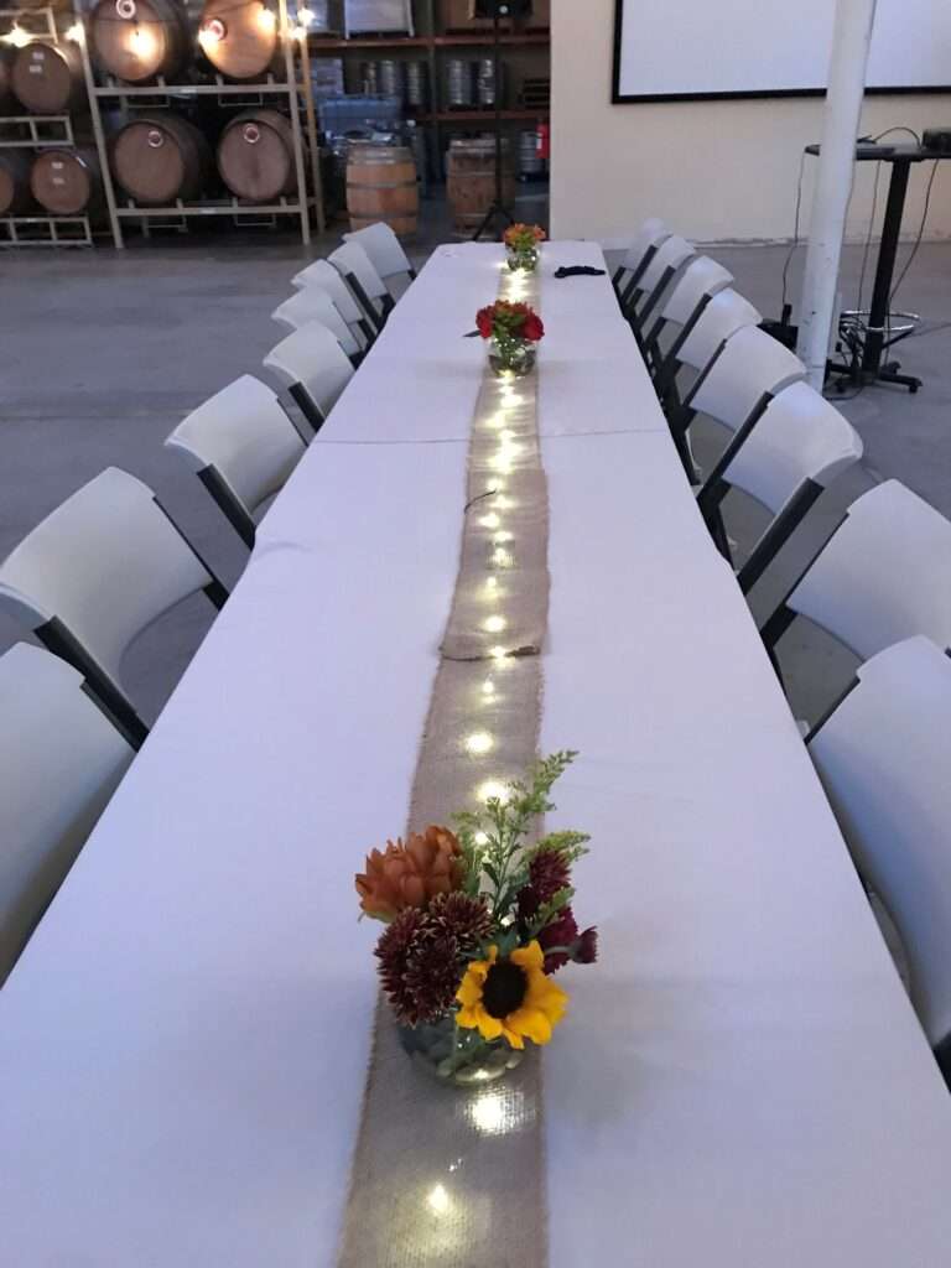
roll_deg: +2.0
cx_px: 476
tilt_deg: -27.9
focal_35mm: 28
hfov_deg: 49.7
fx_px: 1026
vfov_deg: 63.4
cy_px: 634
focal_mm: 3.99
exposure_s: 1/5
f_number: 1.8
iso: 100
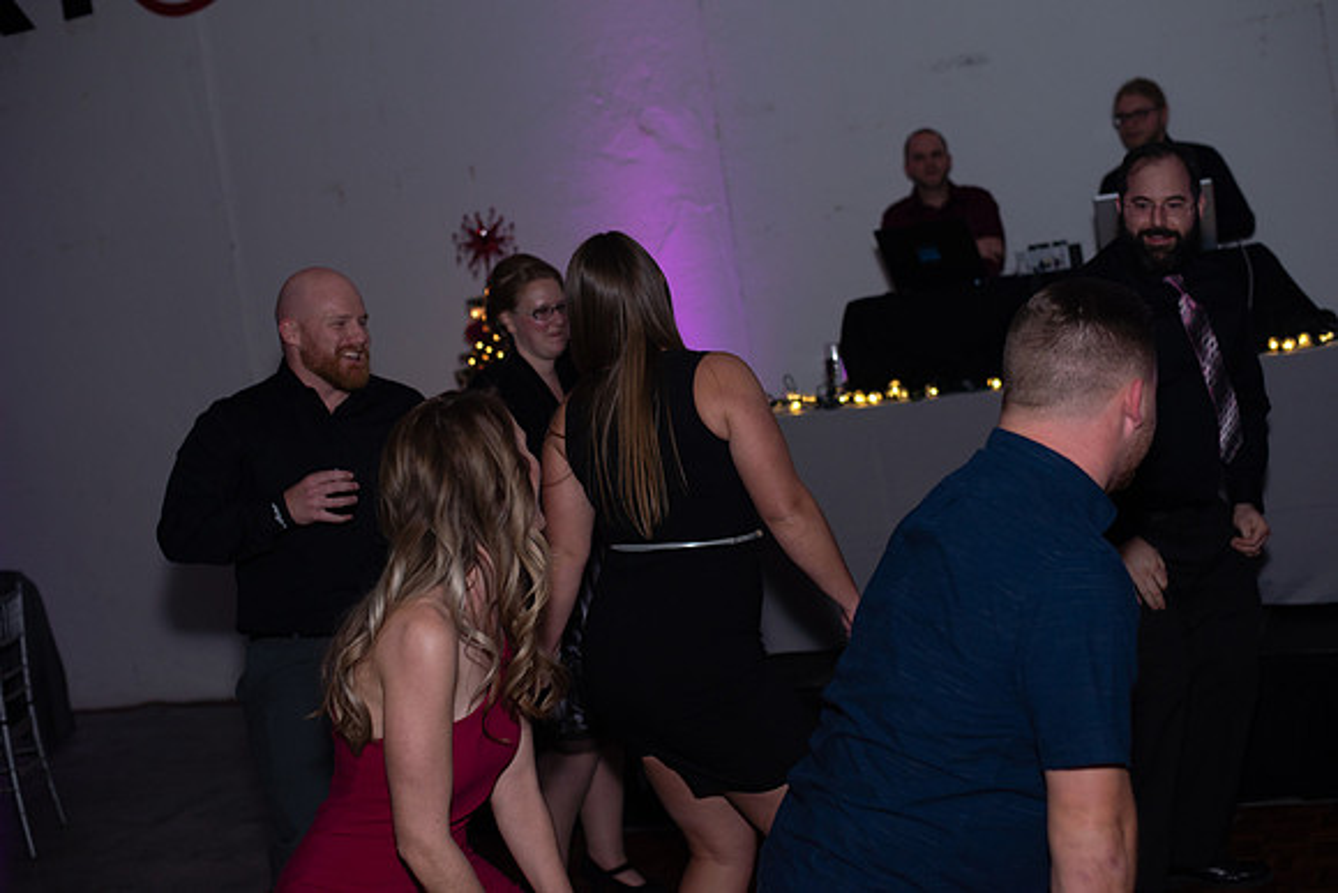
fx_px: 1859
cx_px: 669
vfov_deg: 27.0
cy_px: 446
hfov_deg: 39.6
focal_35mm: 50
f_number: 2.8
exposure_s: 1/200
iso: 320
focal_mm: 50
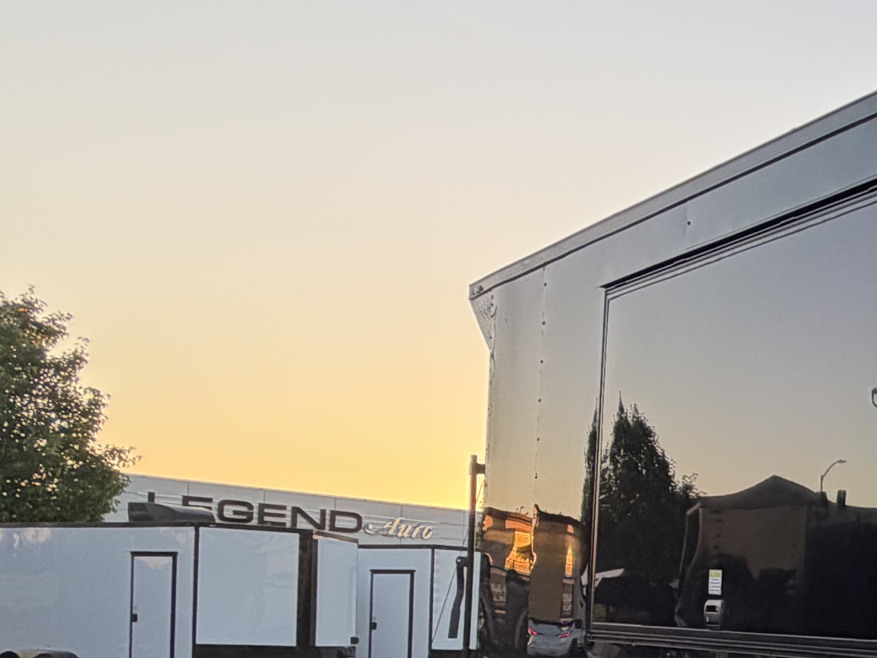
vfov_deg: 29.4
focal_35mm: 46
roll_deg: -1.0
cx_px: 1229
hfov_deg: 29.7
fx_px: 1166
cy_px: 662
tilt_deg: +1.8
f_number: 2.2
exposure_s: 1/130
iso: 40
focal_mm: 2.22
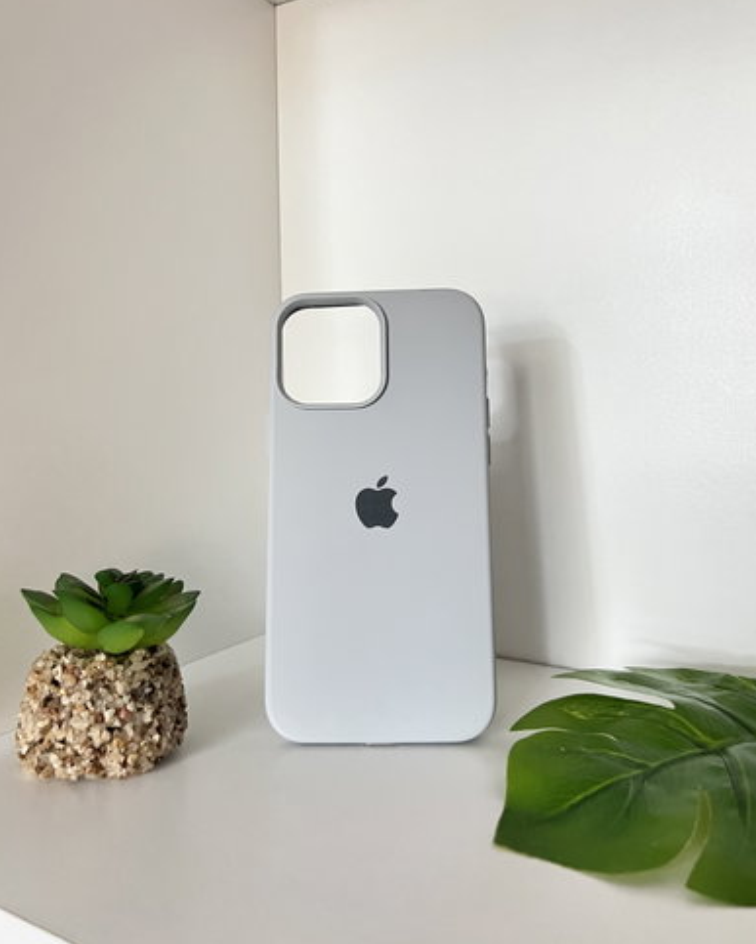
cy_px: 435
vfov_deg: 62.1
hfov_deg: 51.6
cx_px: 379
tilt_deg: -3.4
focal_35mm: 28
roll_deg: +2.5
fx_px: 782
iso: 500
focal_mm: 5.7
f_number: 1.5
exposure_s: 1/60
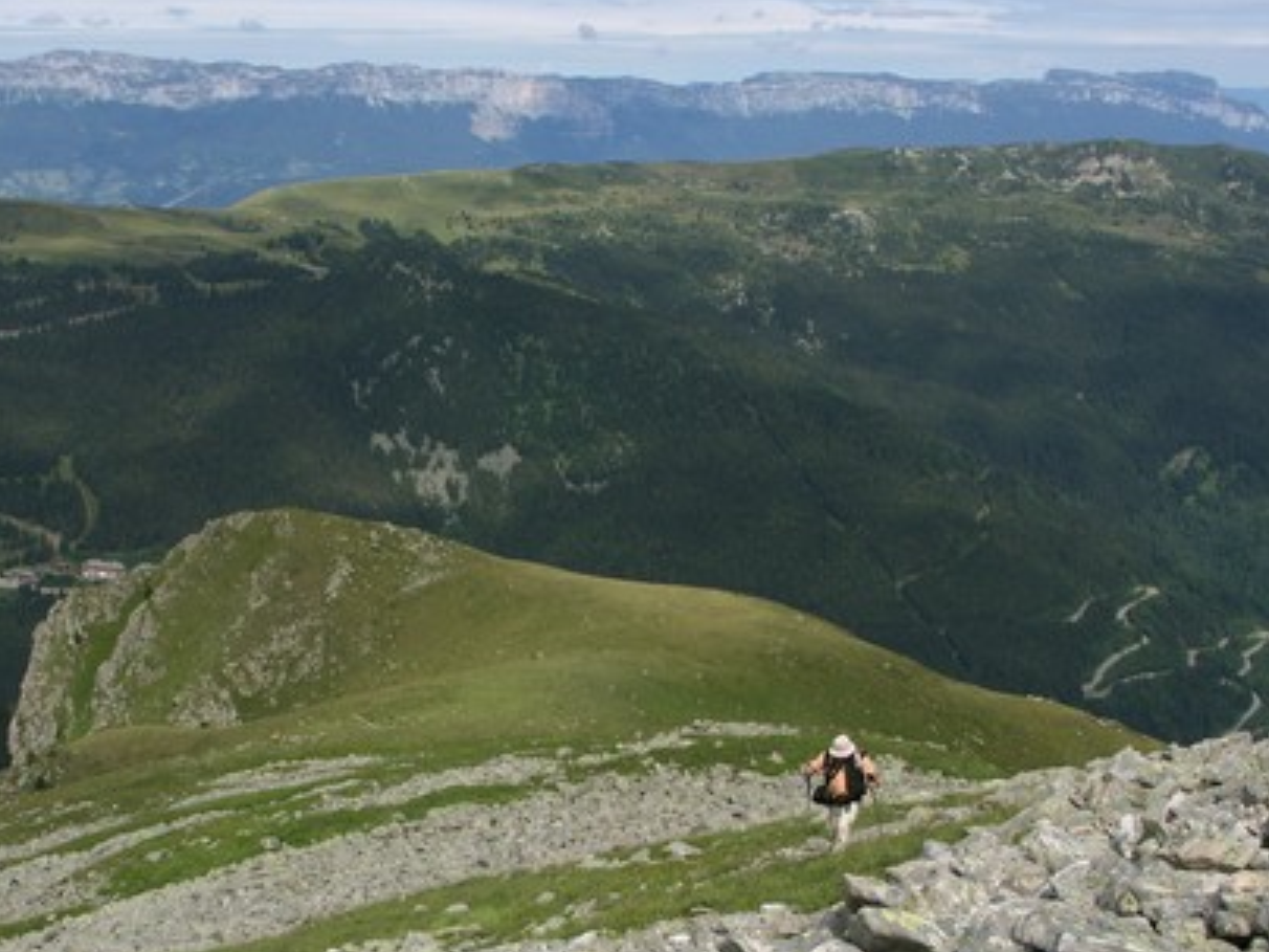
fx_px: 1796
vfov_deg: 29.3
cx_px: 459
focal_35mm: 49
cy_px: 688
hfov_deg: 38.6
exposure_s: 1/400
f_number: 7.1
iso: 64
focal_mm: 8.4
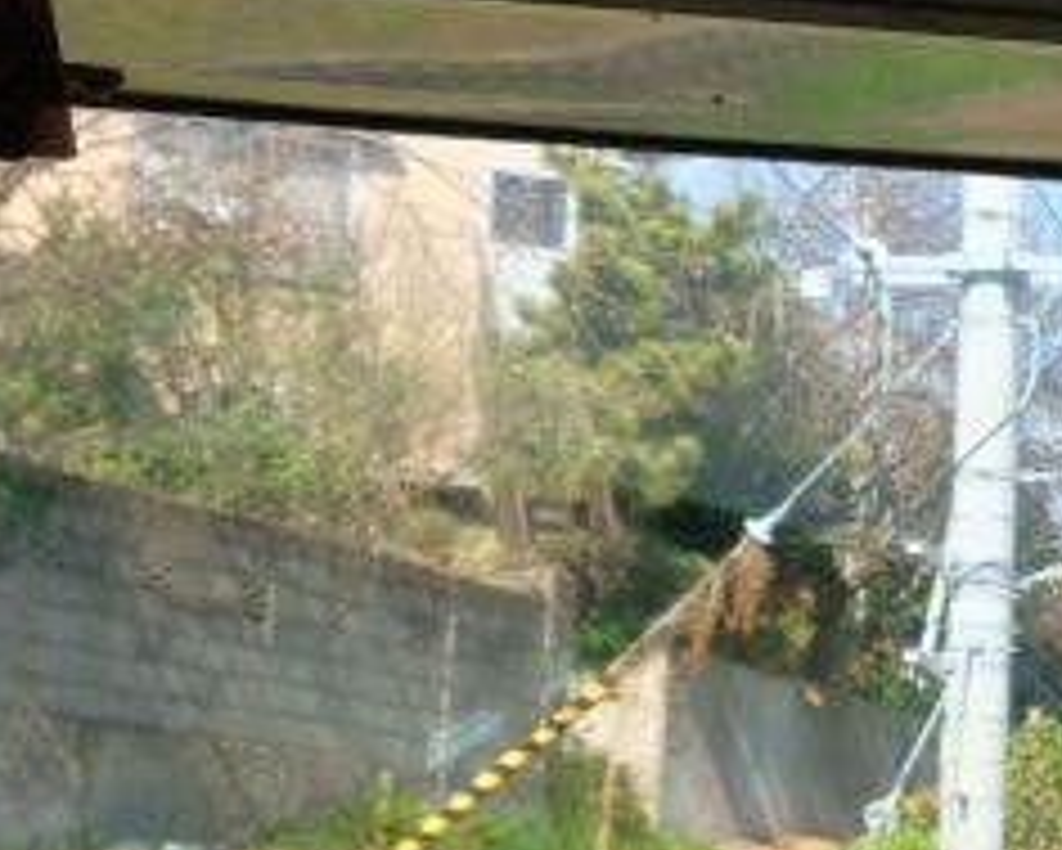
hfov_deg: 15.0
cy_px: 400
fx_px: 3490
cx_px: 1908
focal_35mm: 111
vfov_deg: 13.9
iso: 400
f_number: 8
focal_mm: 20.5
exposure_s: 1/250
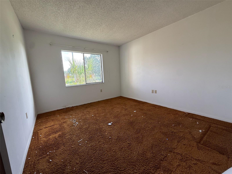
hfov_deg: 102.1
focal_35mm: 14
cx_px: 116
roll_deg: +2.1
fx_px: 94
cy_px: 87
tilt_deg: -6.2
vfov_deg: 85.7
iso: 80
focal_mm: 2.22
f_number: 2.2
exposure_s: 1/99
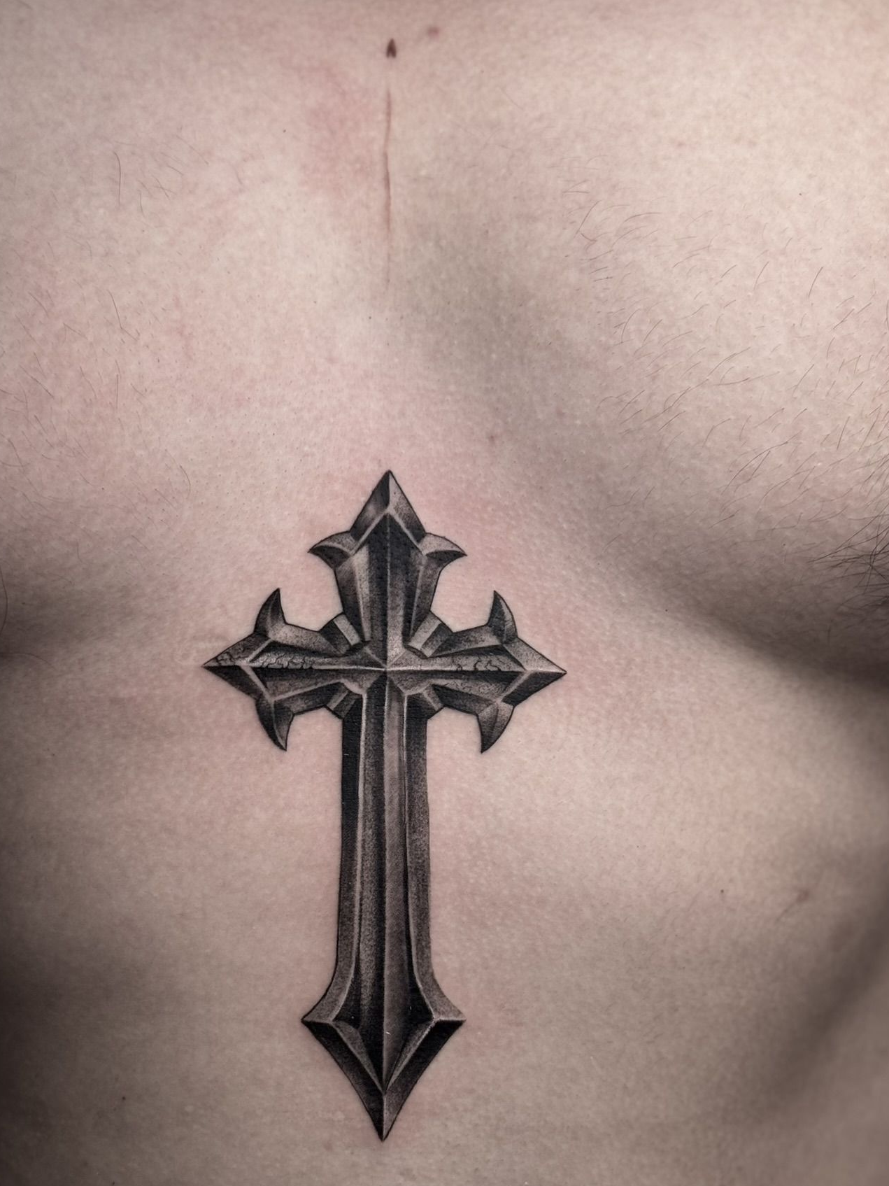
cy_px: 715
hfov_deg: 25.2
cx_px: 394
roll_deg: -1.5
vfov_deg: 33.1
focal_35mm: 58
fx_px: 1986
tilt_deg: -5.5
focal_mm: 6.76
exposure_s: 1/50
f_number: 1.78
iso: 80
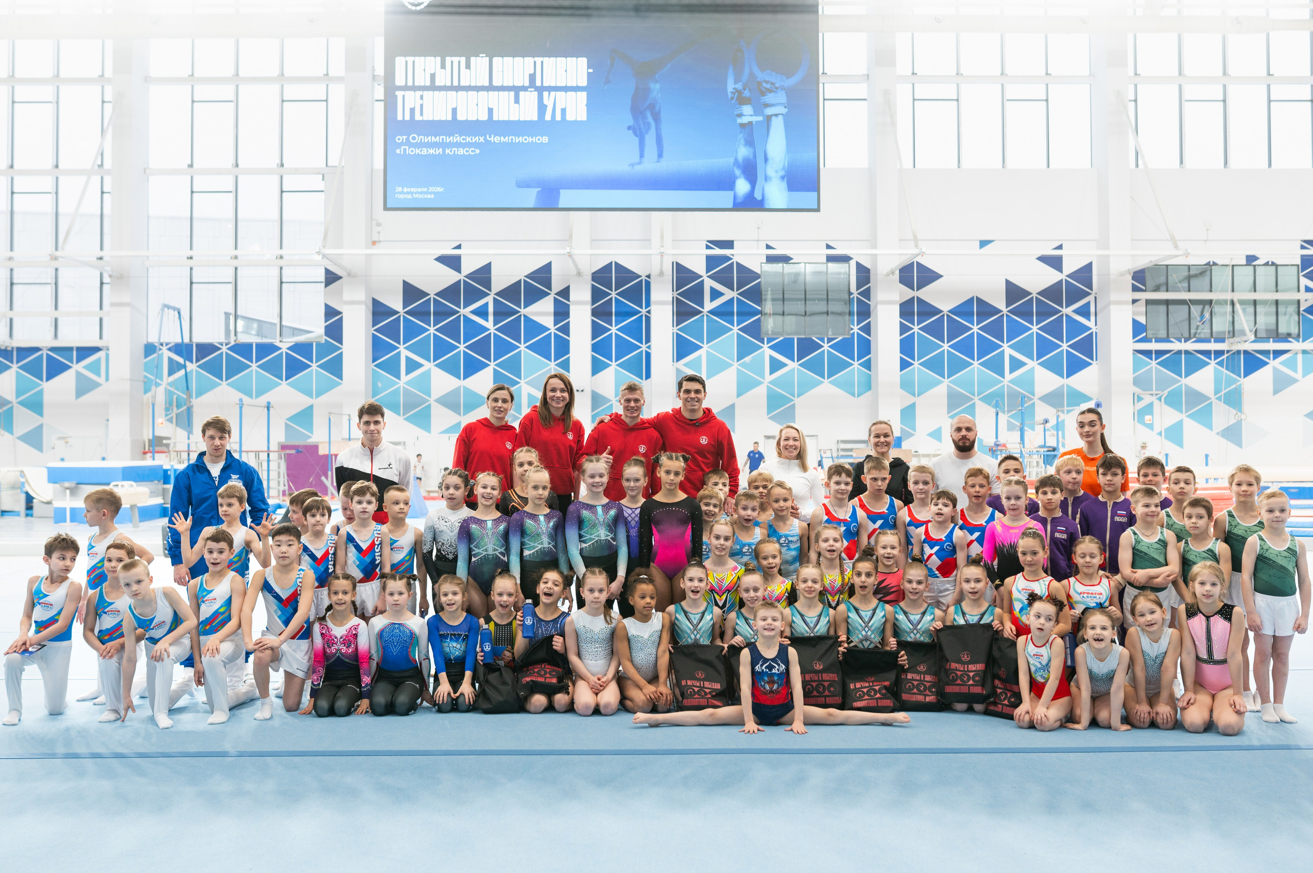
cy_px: 426
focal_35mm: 36
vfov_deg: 36.6
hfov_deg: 52.9
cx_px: 637
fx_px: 1320
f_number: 3.5
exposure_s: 1/320
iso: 800
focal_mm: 35
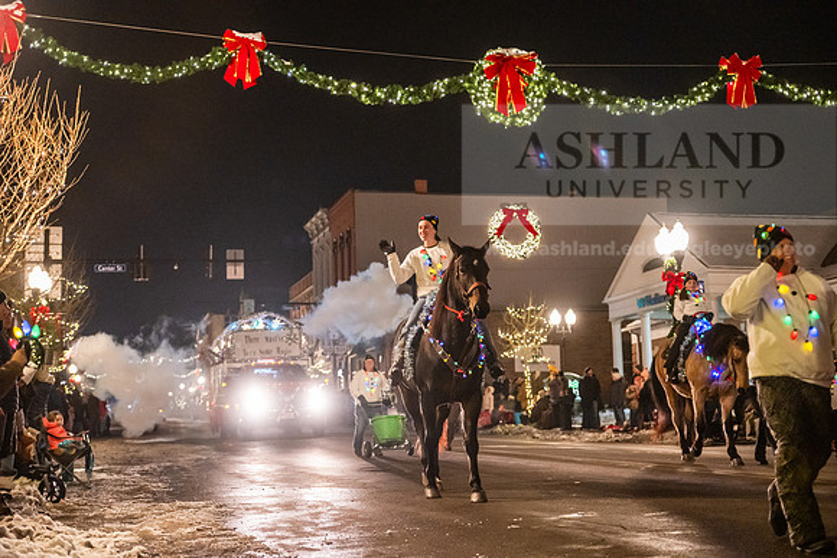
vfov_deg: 24.2
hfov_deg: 35.6
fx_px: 1302
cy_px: 279
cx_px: 418
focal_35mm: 56
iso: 5000
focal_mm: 56
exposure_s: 1/200
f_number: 2.8
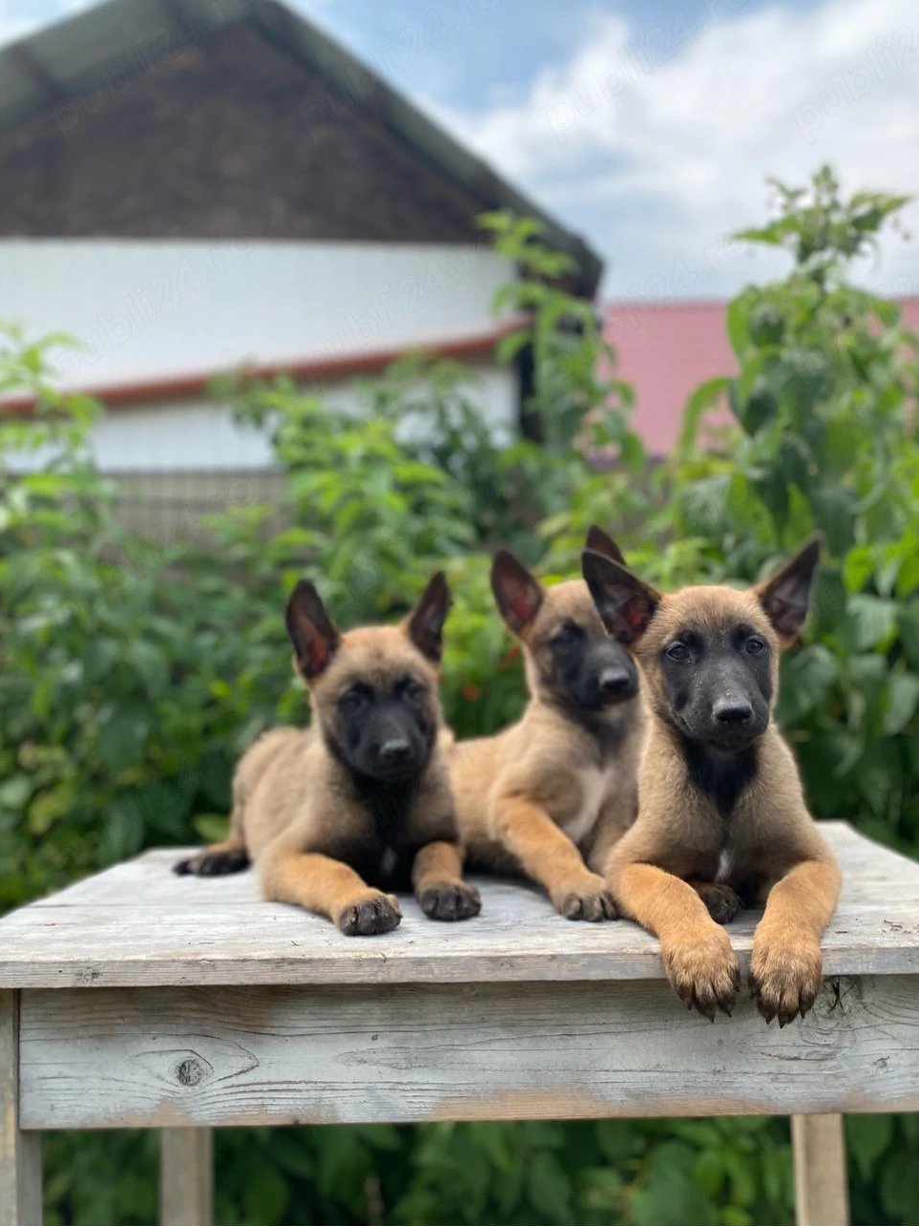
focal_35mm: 27
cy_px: 591
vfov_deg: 65.3
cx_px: 463
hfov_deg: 51.4
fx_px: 956
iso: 32
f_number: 1.8
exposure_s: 1/912
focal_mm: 4.25
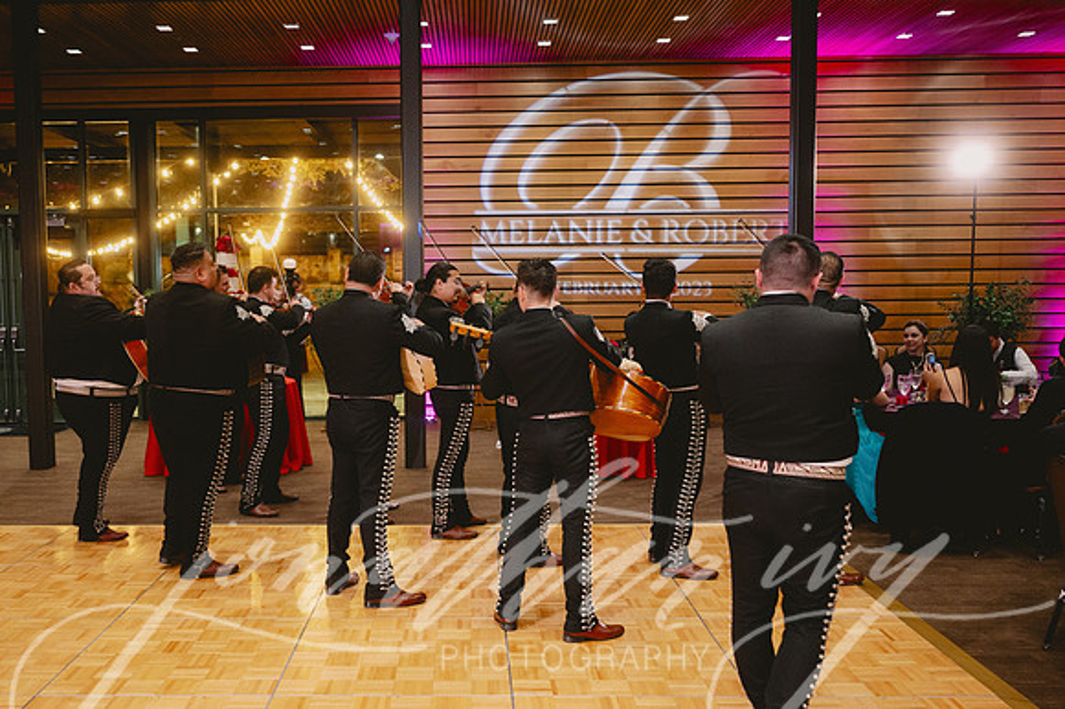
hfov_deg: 53.9
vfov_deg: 37.6
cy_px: 360
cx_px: 440
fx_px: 1041
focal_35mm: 35
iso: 1600
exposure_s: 1/80
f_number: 2.8
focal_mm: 30
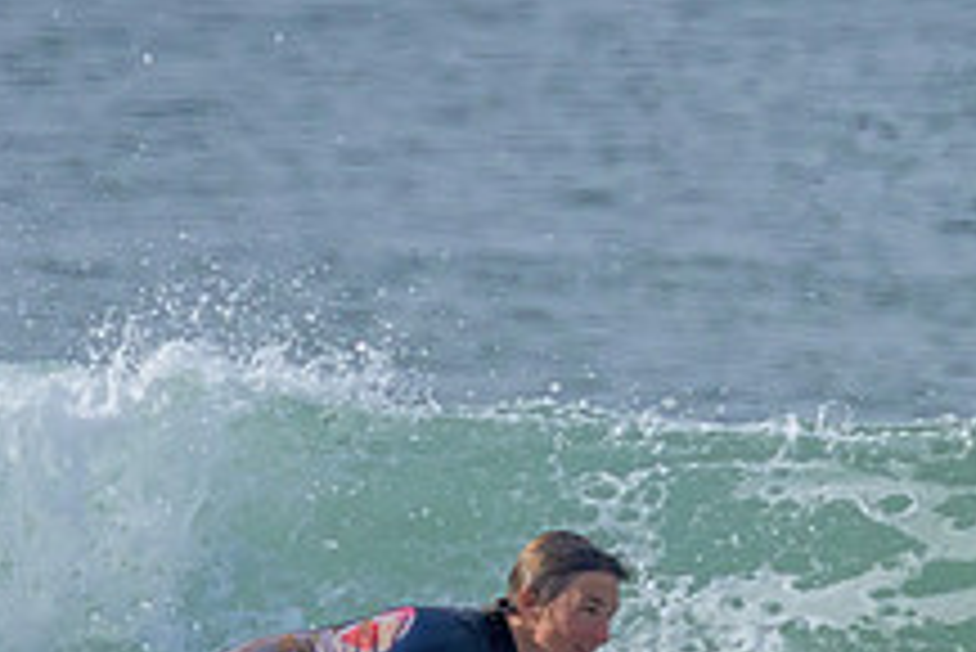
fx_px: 79648
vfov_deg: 0.5
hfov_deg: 0.7
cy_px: 508
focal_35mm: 2936
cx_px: 647
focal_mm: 800
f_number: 11
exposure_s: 1/2000
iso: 1000
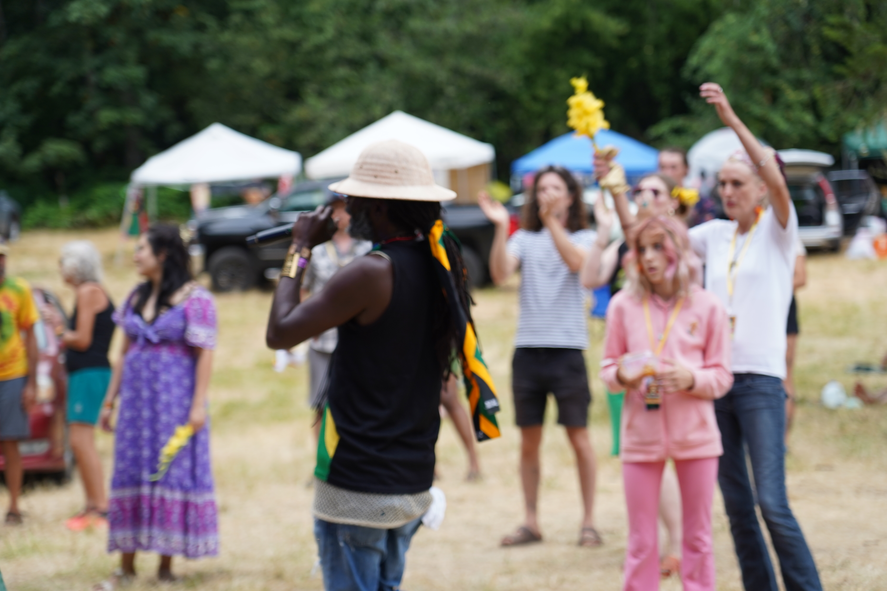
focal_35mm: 105
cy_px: 296
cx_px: 444
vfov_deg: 13.0
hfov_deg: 19.5
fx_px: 2587
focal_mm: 105
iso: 250
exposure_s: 1/160
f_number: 4
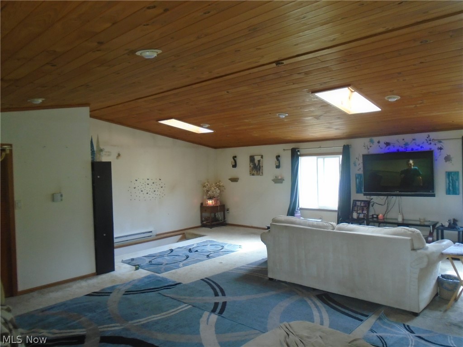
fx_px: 348
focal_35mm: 26
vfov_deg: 53.1
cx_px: 232
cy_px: 174
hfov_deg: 67.3
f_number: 3.2
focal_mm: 4.6
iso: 250
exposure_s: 1/40
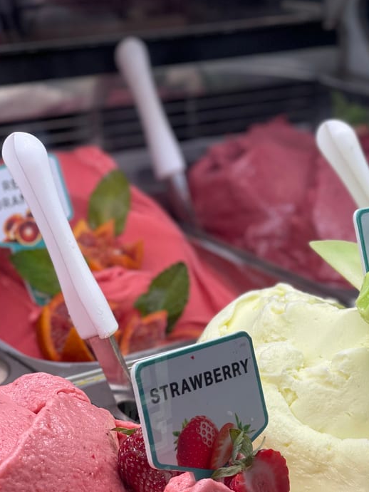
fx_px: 1422
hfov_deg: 14.7
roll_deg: +1.1
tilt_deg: -16.6
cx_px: 267
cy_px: 300
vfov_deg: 19.6
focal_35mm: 100
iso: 50
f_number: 2.2
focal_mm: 7.5
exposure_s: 1/120
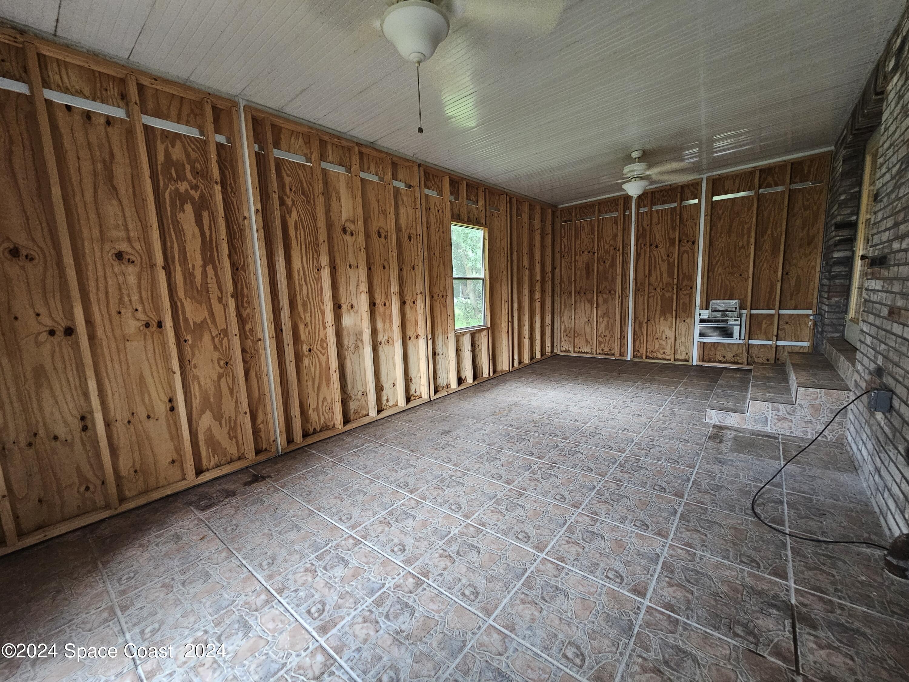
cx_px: 454
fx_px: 341
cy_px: 341
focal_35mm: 13
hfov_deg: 106.2
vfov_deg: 89.9
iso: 320
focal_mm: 2.2
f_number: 2.2
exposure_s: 1/40
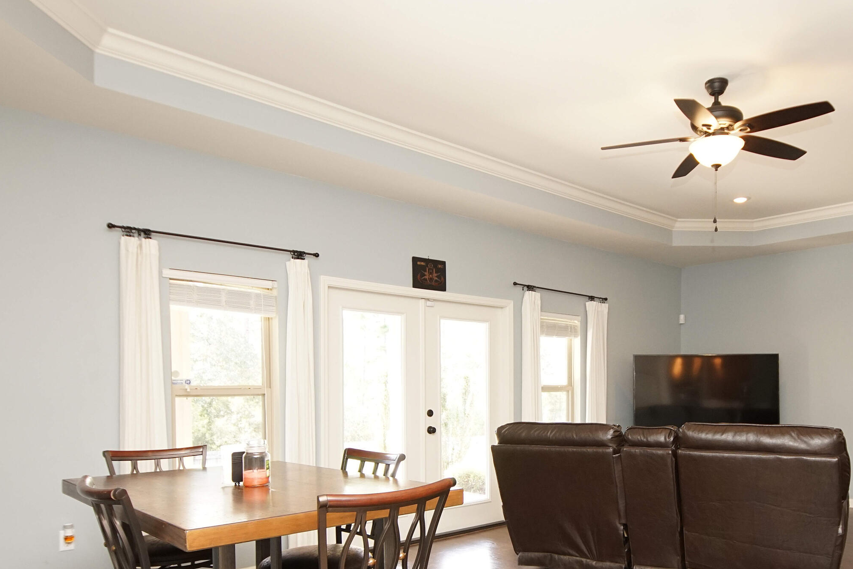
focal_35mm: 27
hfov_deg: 65.9
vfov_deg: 46.7
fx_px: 640
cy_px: 407
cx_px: 556
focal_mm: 12
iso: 1000
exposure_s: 1/60
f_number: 4.5
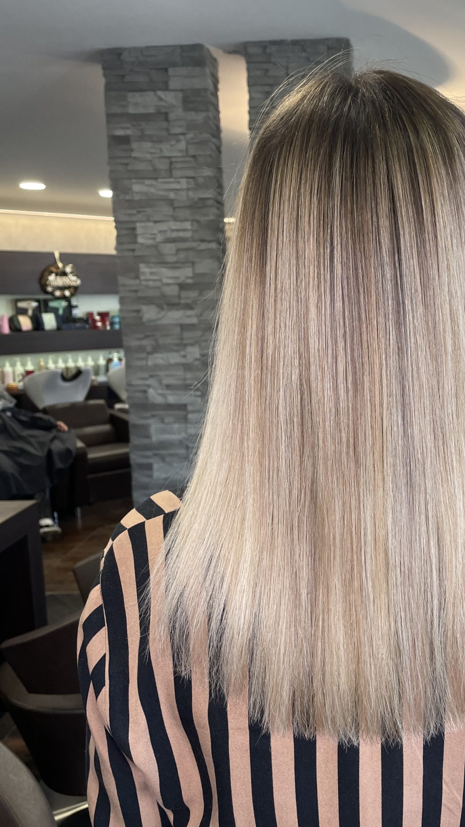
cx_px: 344
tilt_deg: -7.6
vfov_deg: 61.0
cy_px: 404
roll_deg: +0.3
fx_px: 701
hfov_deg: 35.9
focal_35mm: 32
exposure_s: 1/100
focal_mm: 4.2
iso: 80
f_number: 1.6
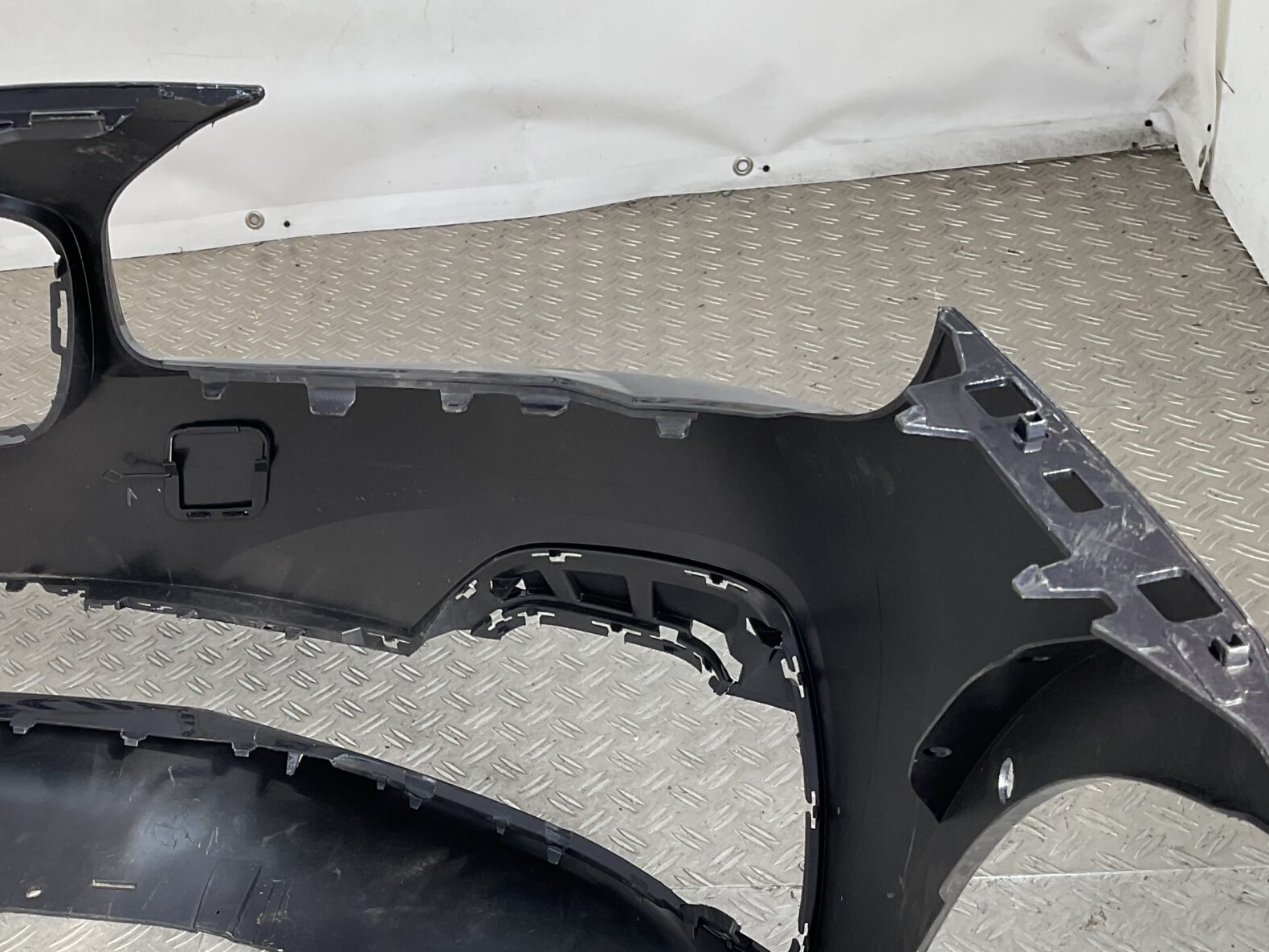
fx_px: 1723
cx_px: 393
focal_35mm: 47
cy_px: 669
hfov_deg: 39.8
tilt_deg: -37.8
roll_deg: +11.0
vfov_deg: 30.5
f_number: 1.8
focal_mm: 3
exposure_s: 1/219
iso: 16
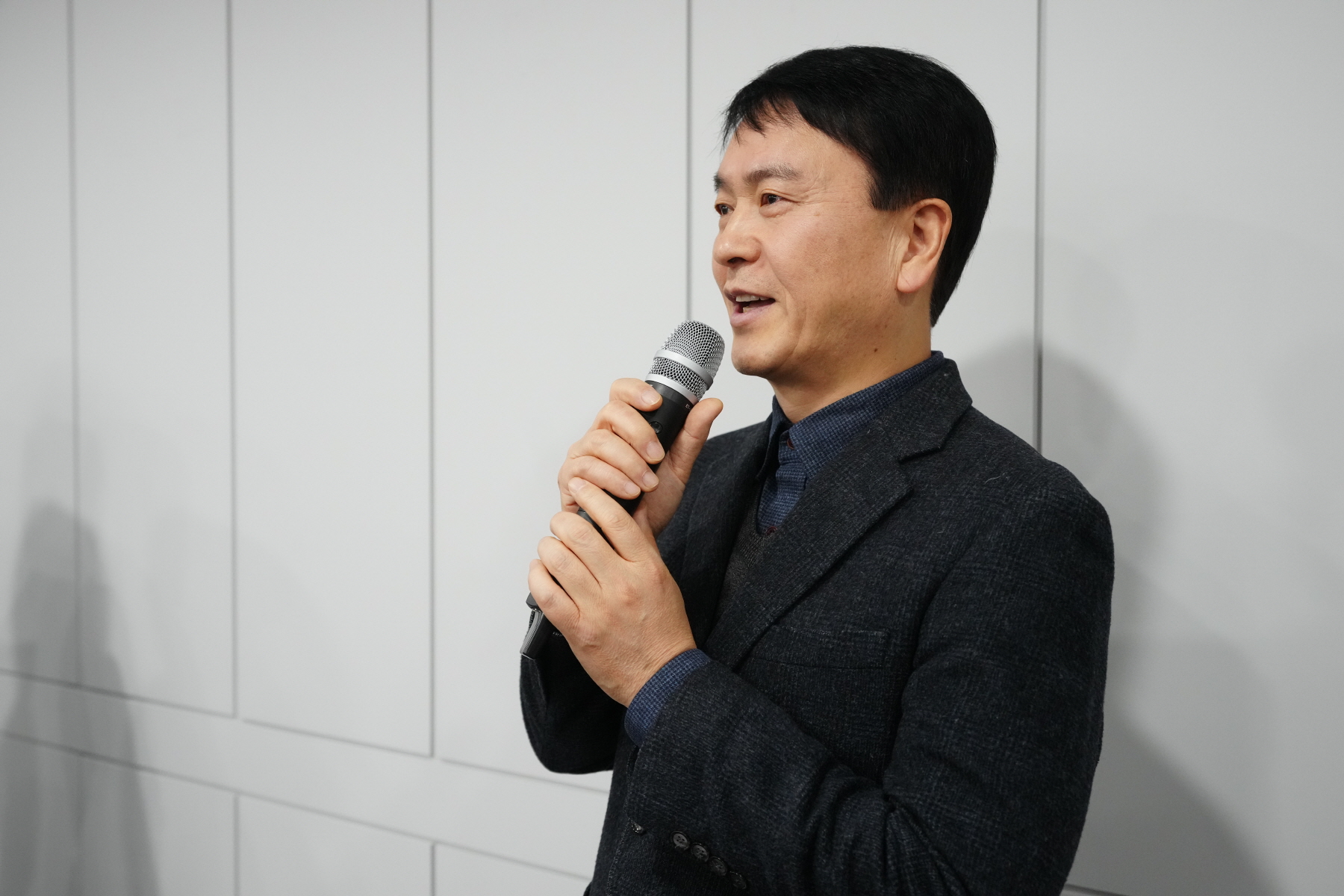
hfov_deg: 54.4
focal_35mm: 35
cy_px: 448
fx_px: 1307
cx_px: 672
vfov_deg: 37.9
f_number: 4
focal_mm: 35
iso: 4000
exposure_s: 1/160
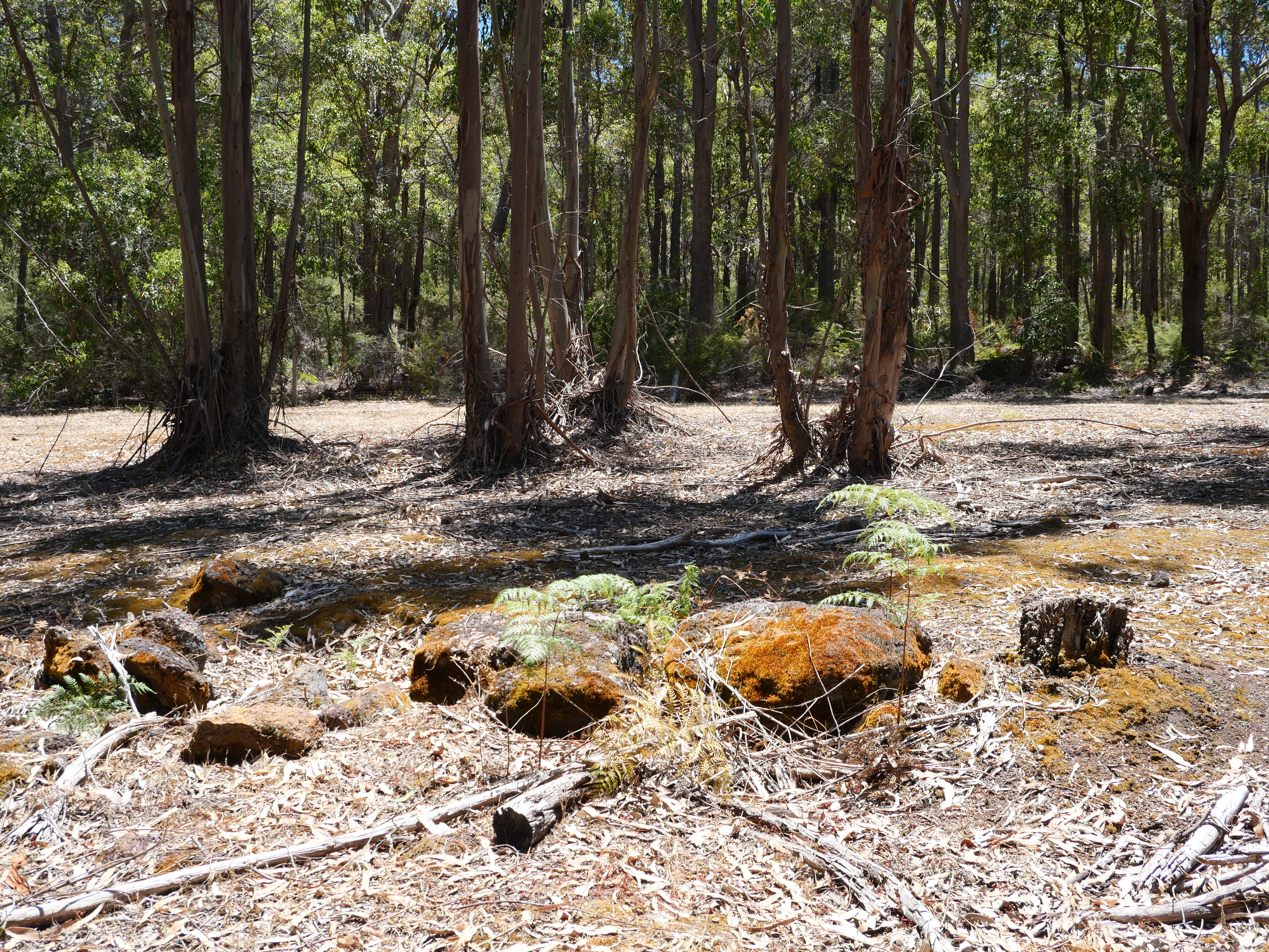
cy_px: 476
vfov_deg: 39.7
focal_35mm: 36
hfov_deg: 51.4
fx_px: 1320
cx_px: 634
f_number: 6.3
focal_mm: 18
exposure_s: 1/250
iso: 200
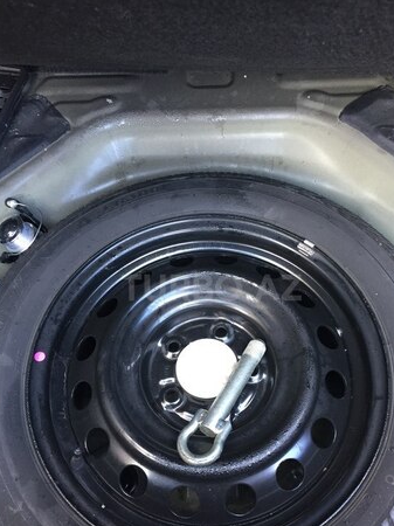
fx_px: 486
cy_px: 288
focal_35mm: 32
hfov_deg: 44.1
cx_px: 212
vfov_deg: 56.7
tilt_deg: -60.6
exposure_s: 1/33
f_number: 2.2
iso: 64
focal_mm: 4.15
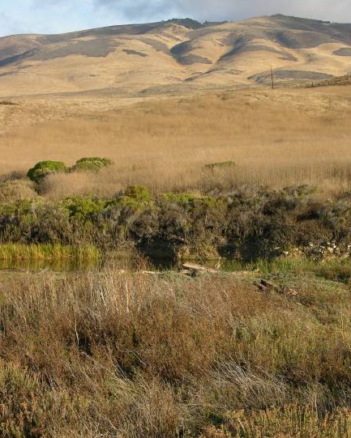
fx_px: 1259
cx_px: 203
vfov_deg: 19.7
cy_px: 189
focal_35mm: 97
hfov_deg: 15.9
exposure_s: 1/202
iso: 50
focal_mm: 17.8
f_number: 4.7
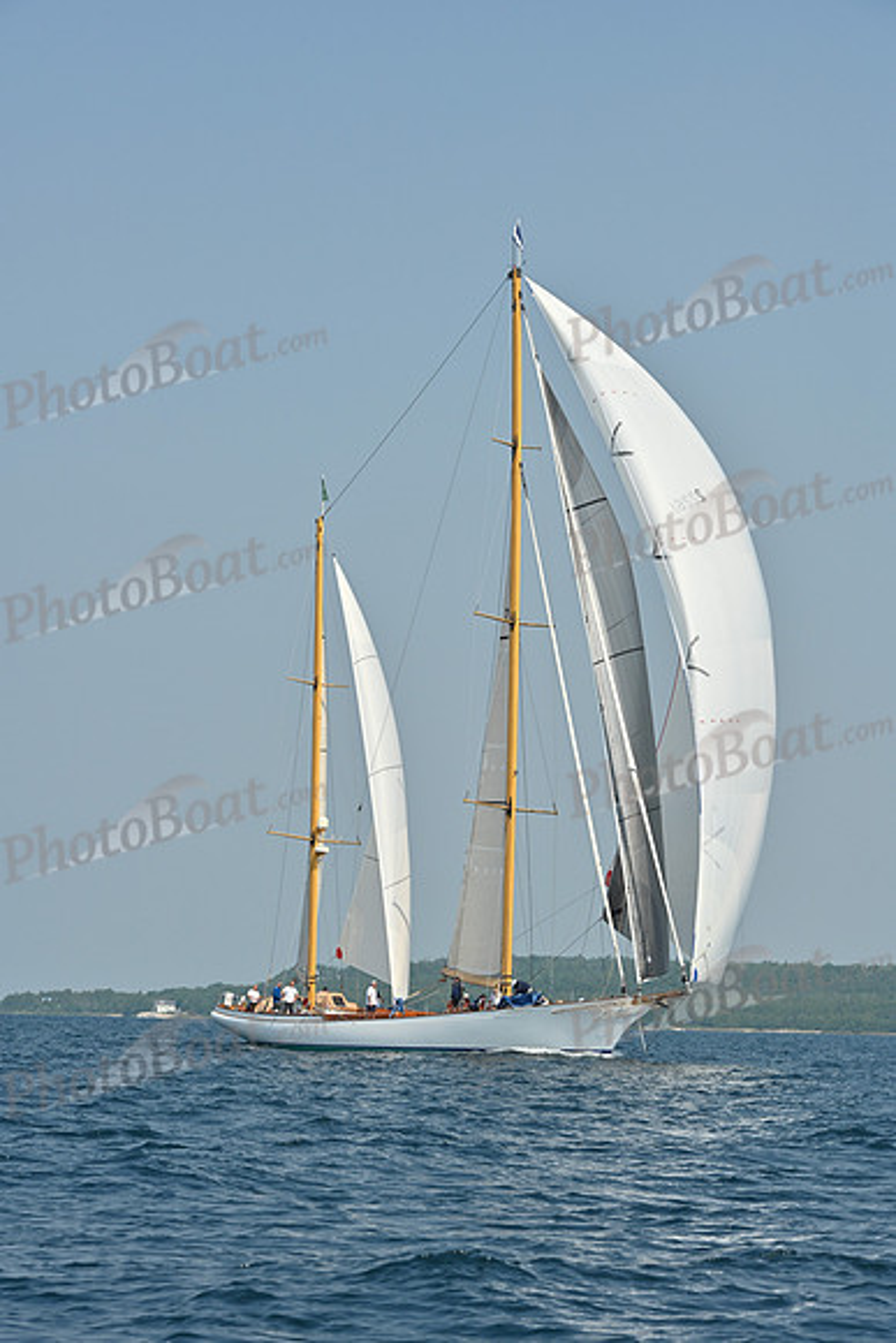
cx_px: 448
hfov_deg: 11.4
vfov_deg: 17.1
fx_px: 4477
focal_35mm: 120
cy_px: 672
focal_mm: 120
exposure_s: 1/1000
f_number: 11
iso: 320
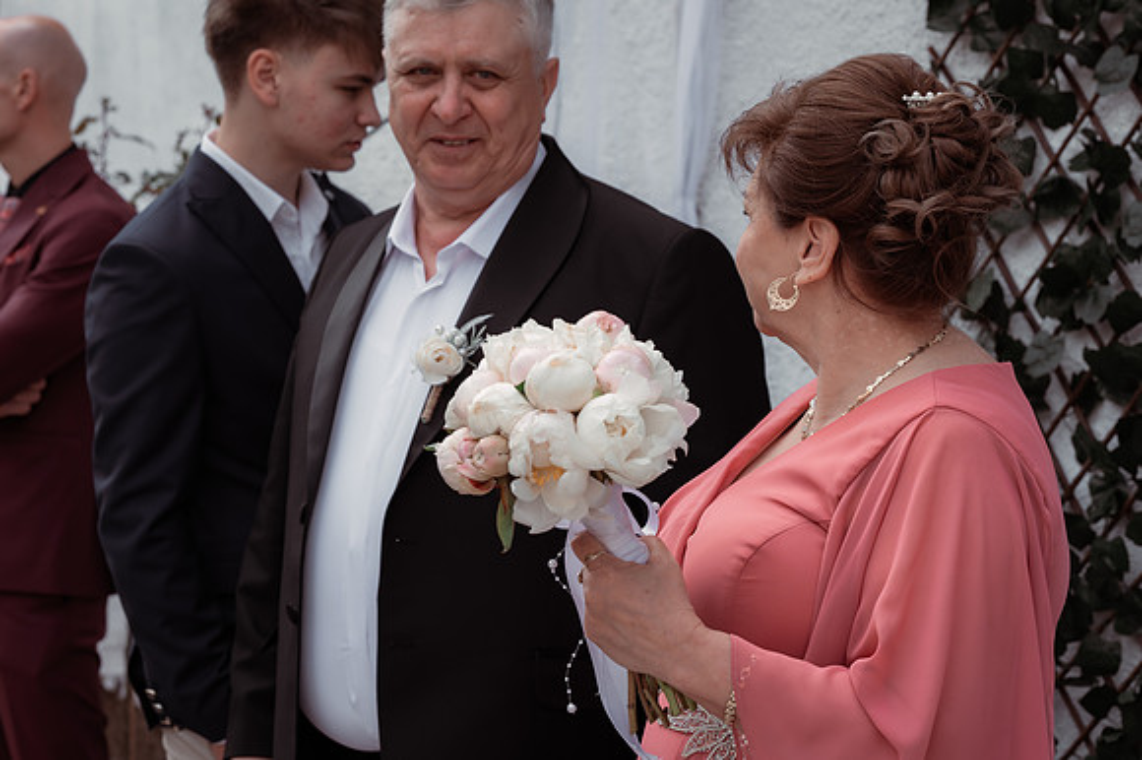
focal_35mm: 85
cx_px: 571
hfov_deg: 23.9
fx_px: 2695
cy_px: 380
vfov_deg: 16.1
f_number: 7.1
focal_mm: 85
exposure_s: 1/400
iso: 320
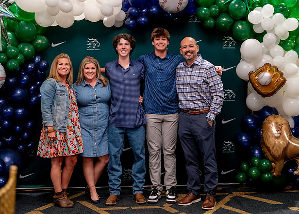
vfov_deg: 25.9
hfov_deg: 35.7
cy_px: 107
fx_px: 464
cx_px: 150
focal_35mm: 55
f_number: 1.2
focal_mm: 50
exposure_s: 1/320
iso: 800
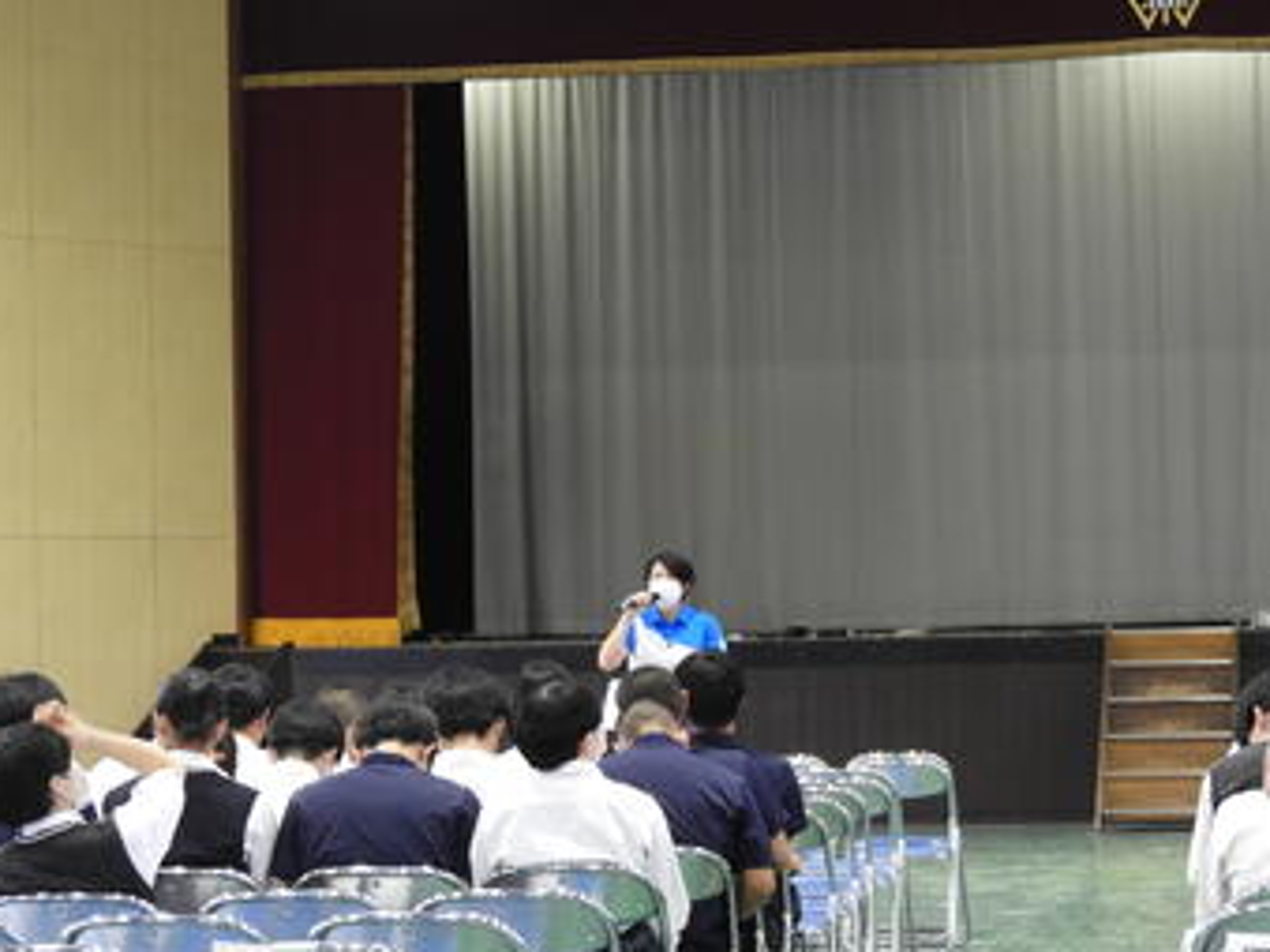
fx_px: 4108
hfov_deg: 17.6
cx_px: 727
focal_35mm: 112
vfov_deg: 13.2
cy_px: 502
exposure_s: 1/20
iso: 400
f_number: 4.8
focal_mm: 17
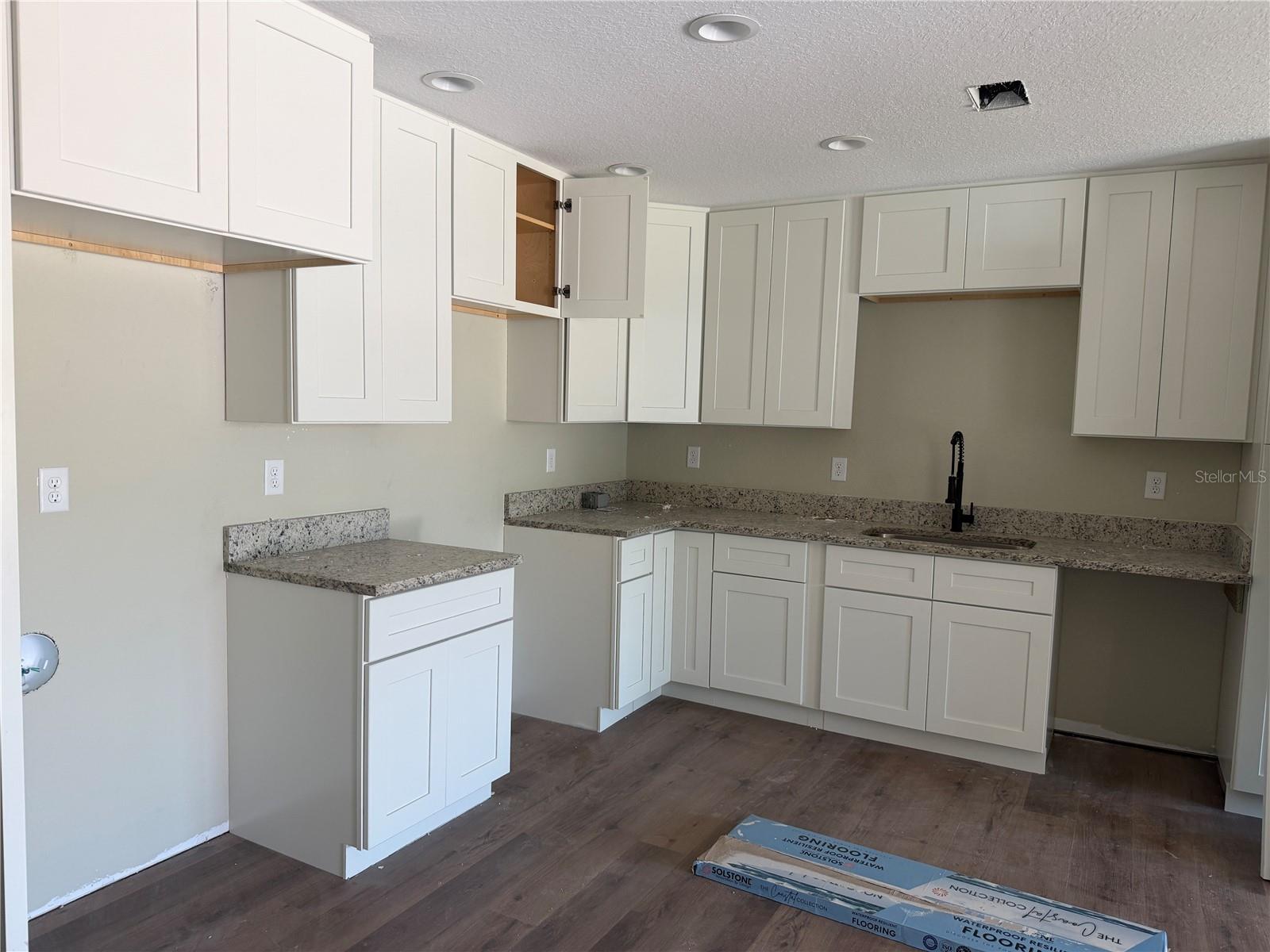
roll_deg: -1.2
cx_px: 635
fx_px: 881
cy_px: 476
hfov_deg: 71.6
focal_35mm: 24
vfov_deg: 56.8
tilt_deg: -5.4
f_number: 1.78
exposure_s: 1/121
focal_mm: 6.76
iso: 125
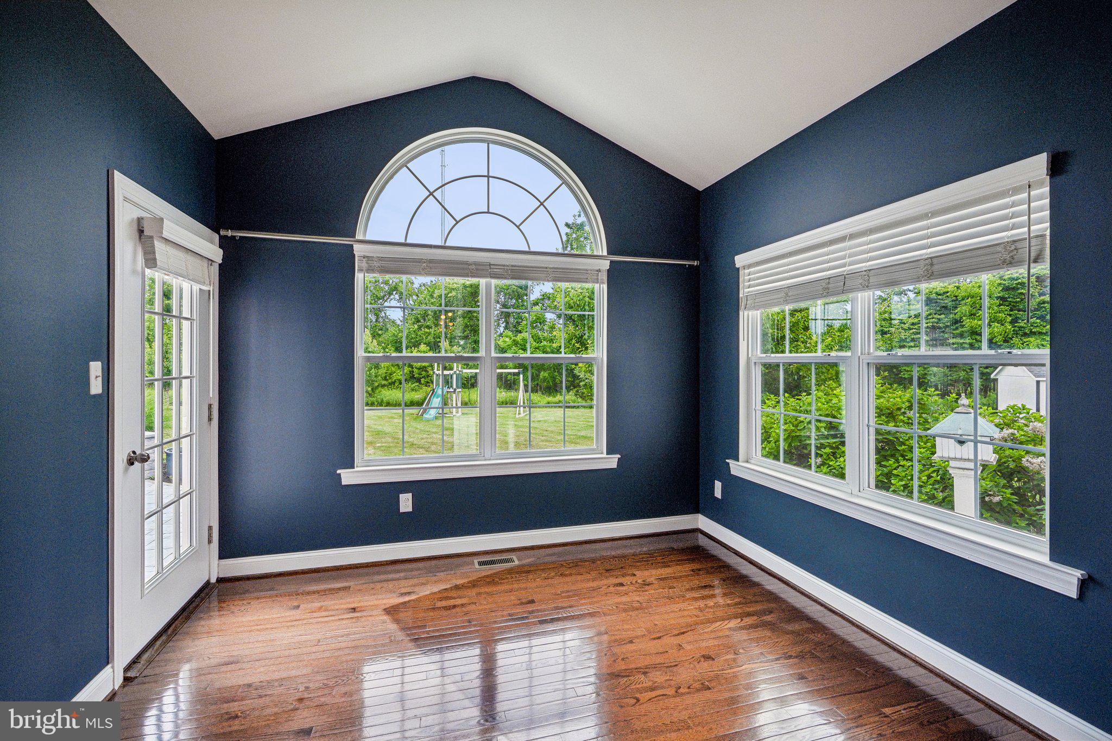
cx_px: 556
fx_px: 494
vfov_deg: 73.7
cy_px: 370
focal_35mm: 16
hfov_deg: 96.7
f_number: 8
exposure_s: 1/500
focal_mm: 16
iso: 800
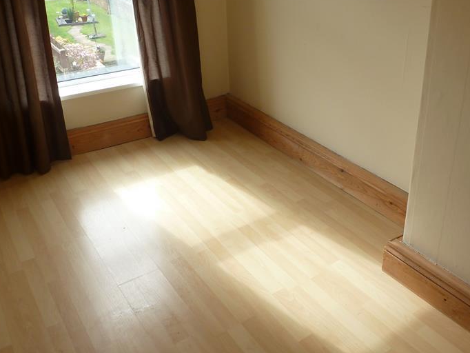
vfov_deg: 39.1
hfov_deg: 51.1
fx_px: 489
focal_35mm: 36
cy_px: 111
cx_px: 276
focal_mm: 4.3
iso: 100
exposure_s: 1/80
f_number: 3.3
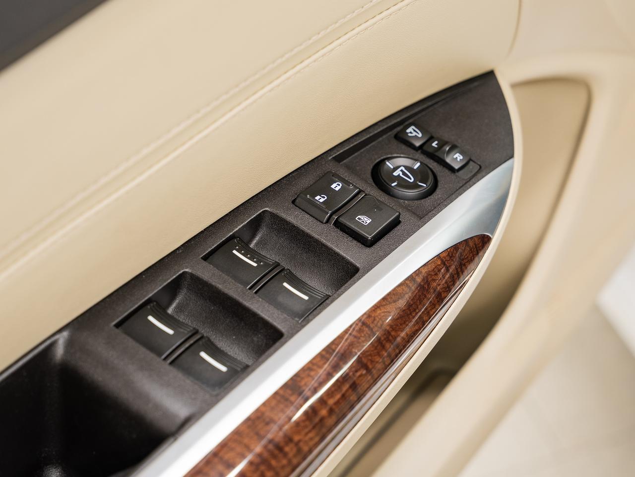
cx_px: 333
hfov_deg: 24.8
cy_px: 210
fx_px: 1445
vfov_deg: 18.7
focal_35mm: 79
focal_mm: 58.7
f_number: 5.6
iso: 100
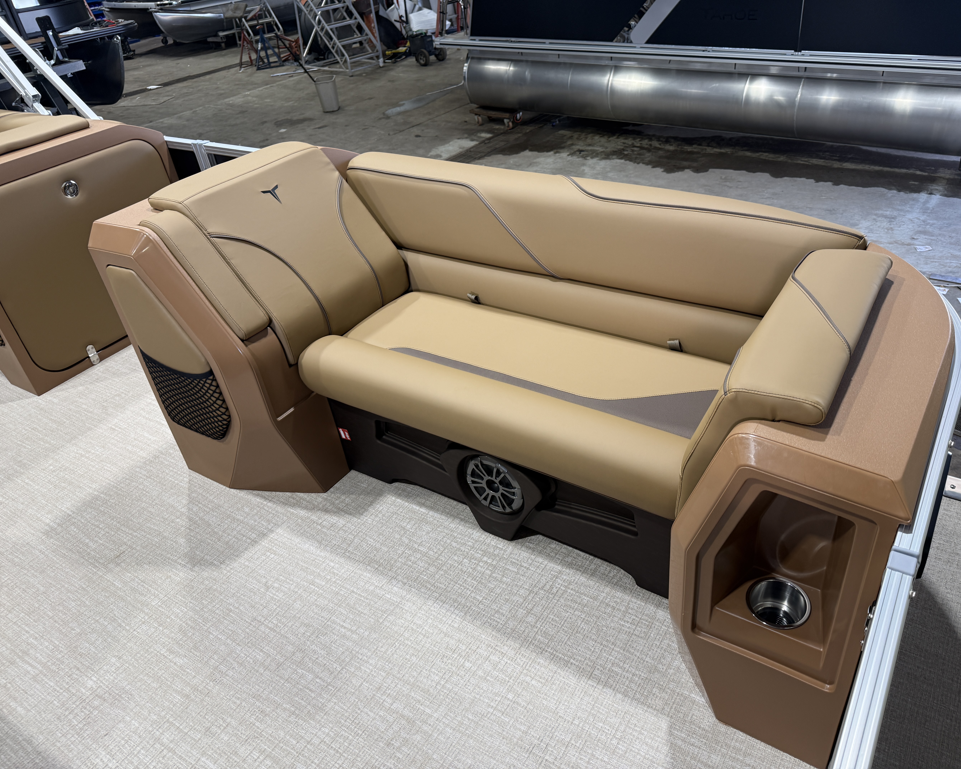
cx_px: 512
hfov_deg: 68.0
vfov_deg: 56.8
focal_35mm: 25
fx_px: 711
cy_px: 384
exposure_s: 1/120
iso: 100
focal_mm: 6.76
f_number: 1.78
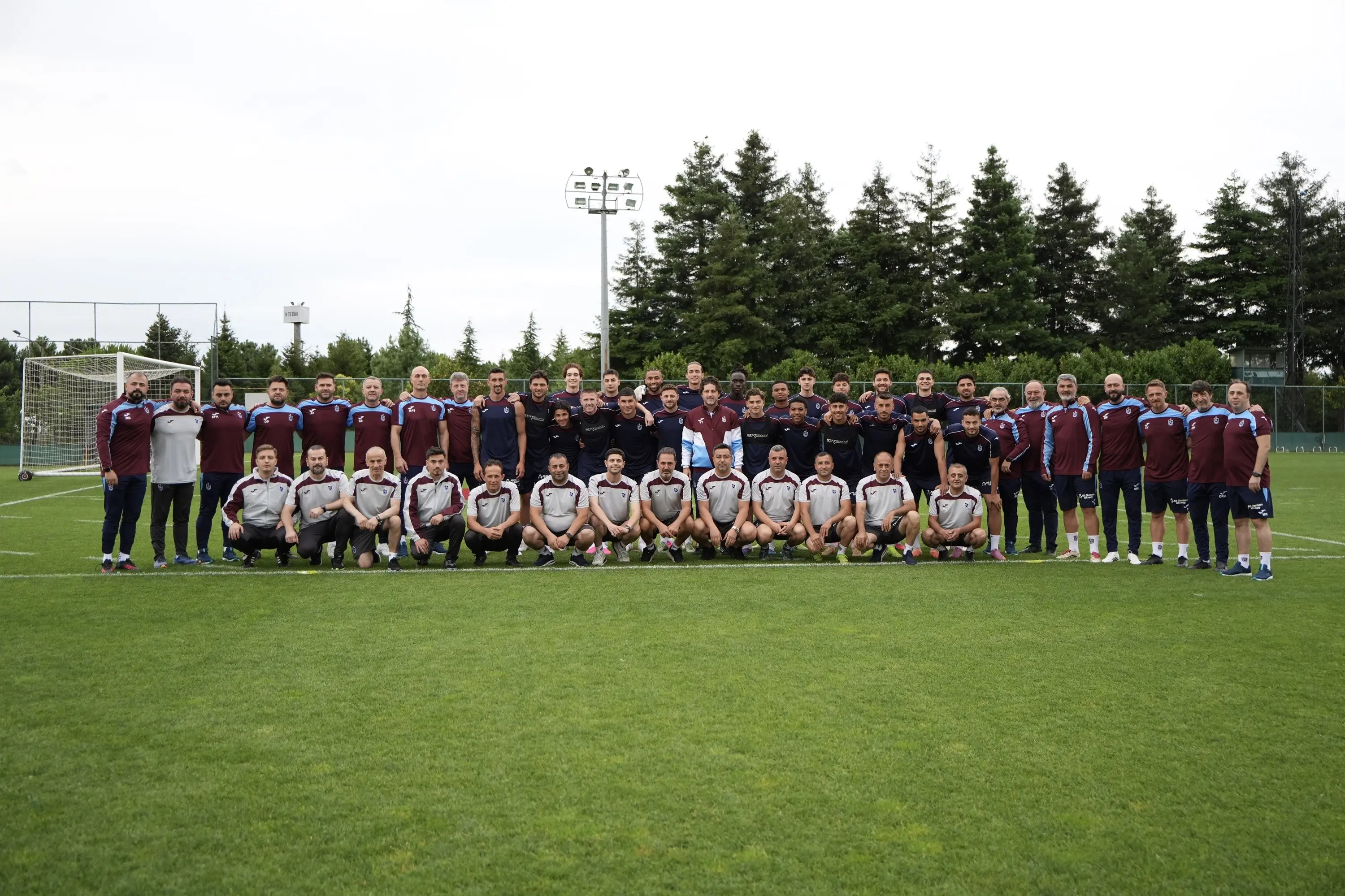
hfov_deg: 54.4
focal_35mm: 35
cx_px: 672
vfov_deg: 37.8
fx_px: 1307
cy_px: 448
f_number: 2.8
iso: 1250
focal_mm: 35
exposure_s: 1/1600
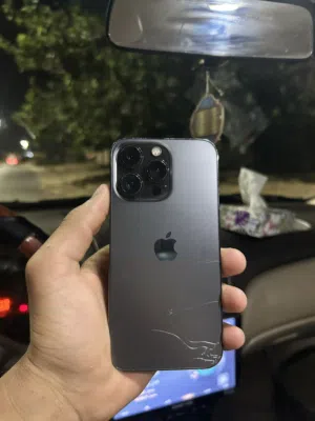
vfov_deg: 67.3
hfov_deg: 53.1
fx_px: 315
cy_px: 210
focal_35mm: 26
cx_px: 158
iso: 320
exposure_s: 1/60
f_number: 1.5
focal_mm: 5.7
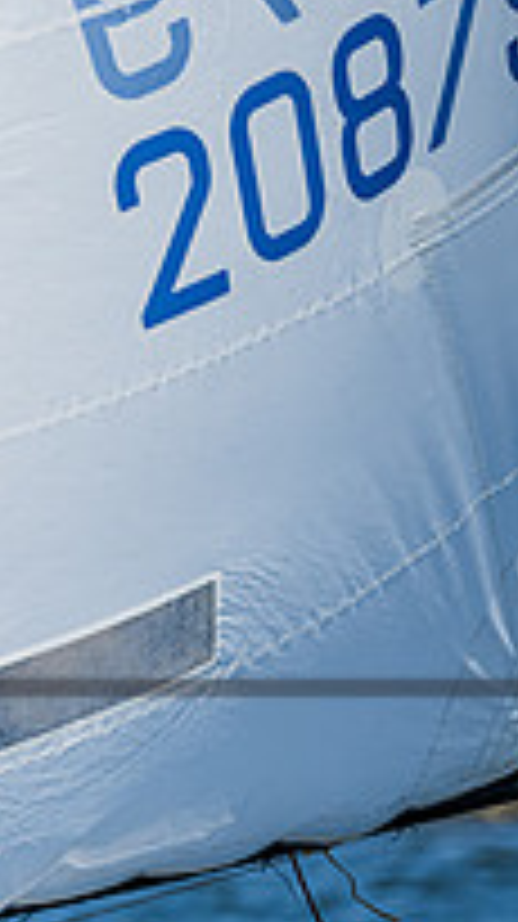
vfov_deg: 1.8
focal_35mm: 1186
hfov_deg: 1.0
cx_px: -752
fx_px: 29020
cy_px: 794
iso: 320
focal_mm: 400
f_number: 8
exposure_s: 1/1000
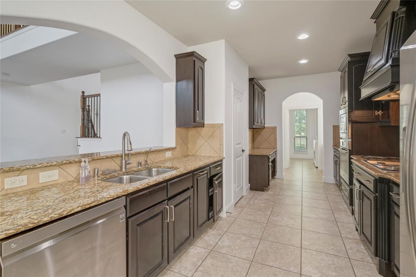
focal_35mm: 16
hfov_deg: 96.8
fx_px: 185
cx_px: 208
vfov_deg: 73.7
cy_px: 138
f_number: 6.3
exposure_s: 1/20
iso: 400
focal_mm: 16
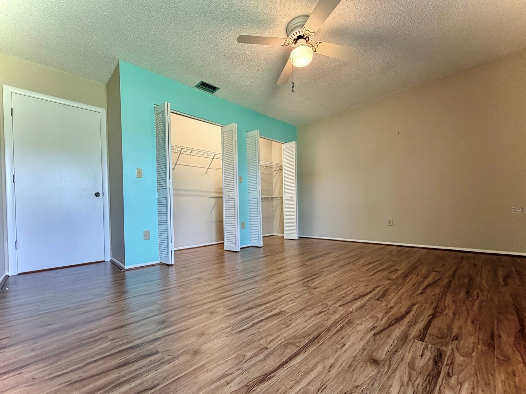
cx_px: 263
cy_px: 210
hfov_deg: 98.2
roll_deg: +1.2
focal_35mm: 15
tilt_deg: -0.5
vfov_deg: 81.7
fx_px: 228
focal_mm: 2.22
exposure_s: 1/60
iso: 200
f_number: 2.2
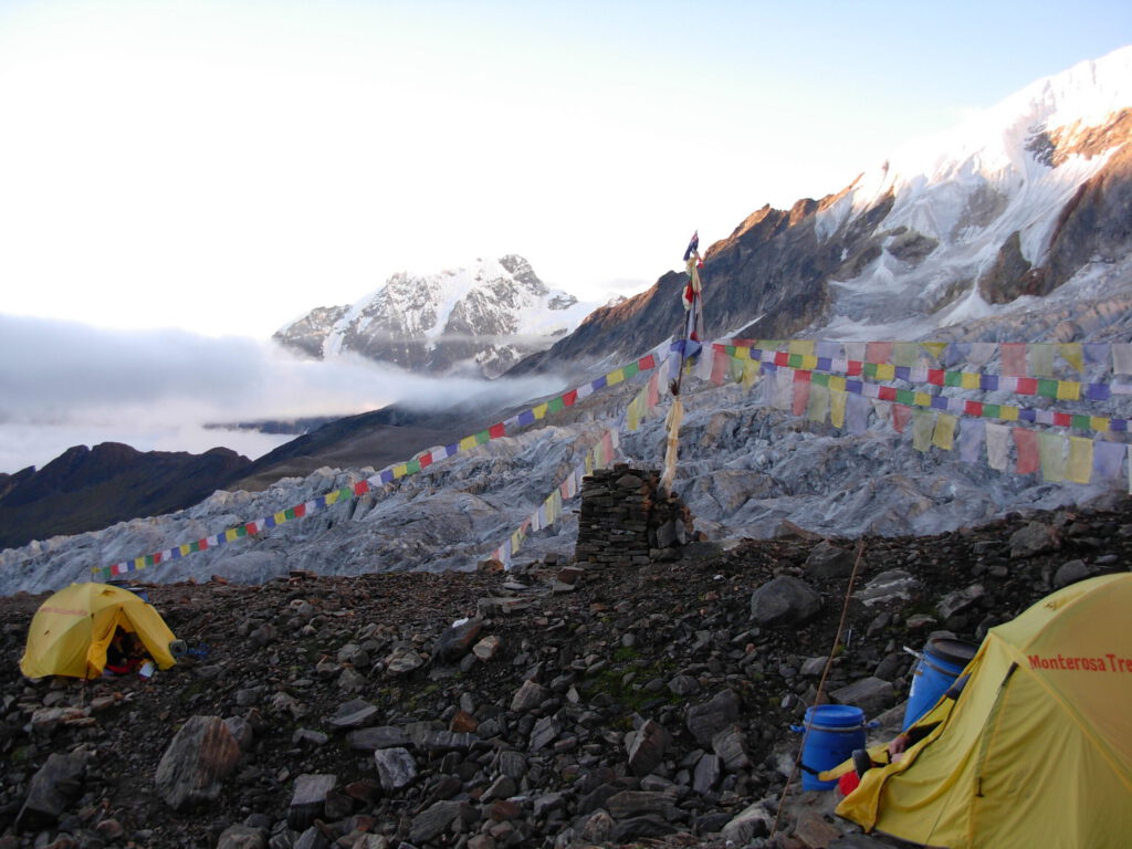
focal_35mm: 38
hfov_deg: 49.0
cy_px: 424
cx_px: 566
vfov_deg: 37.7
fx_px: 1243
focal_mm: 6.3
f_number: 2.9
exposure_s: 1/69.7
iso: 79
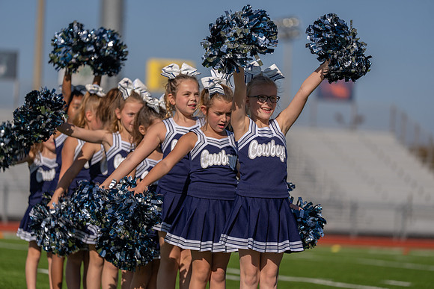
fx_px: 2050
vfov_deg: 8.1
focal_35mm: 170
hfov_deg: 12.1
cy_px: 144
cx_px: 217
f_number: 2.8
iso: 100
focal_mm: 170
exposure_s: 1/4000
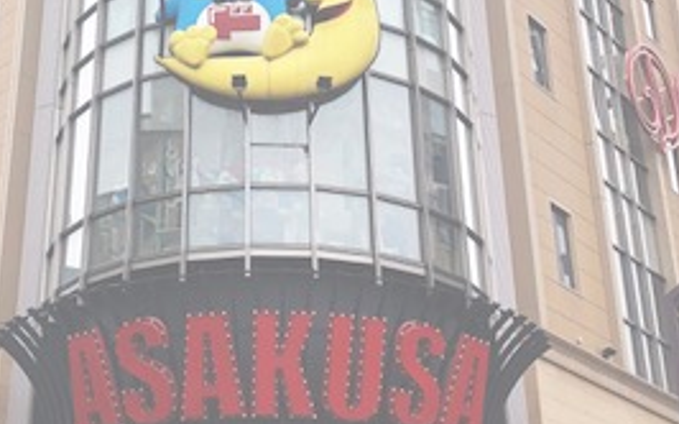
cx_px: 237
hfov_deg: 27.7
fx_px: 1369
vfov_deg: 17.4
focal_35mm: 74
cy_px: 72
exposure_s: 1/941
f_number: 1.8
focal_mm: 3.99
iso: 20
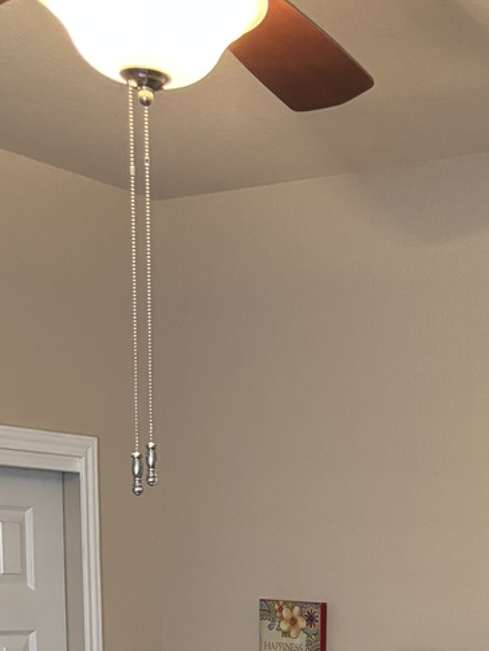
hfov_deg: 18.8
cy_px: 837
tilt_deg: -9.6
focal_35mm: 77
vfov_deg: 22.7
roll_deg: -2.5
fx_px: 1449
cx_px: 449
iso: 400
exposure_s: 1/60
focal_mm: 5.96
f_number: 1.6
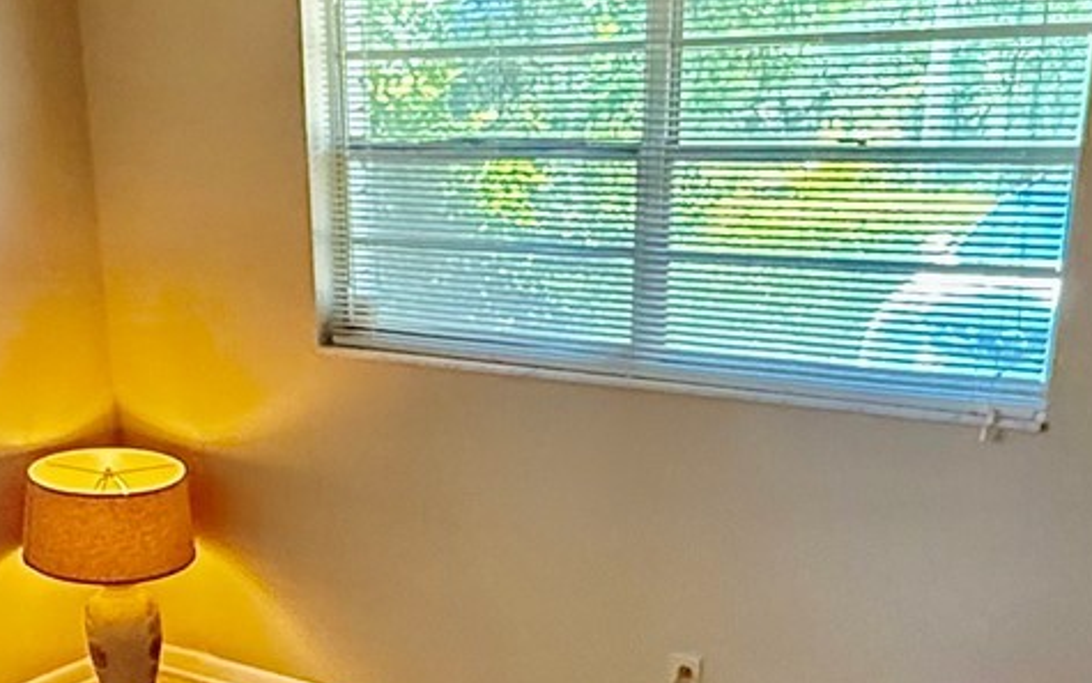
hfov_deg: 40.1
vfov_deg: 24.8
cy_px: 653
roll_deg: +1.4
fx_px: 1488
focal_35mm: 50
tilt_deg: -17.5
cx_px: 425
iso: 640
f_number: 2.2
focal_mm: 2.22
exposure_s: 1/60
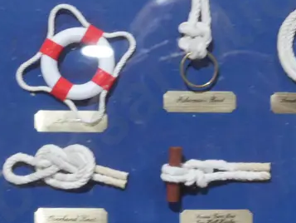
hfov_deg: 14.9
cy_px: 72
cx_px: 179
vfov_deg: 11.2
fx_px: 1129
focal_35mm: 132
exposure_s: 1/60
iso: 1000
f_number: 5.1
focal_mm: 23
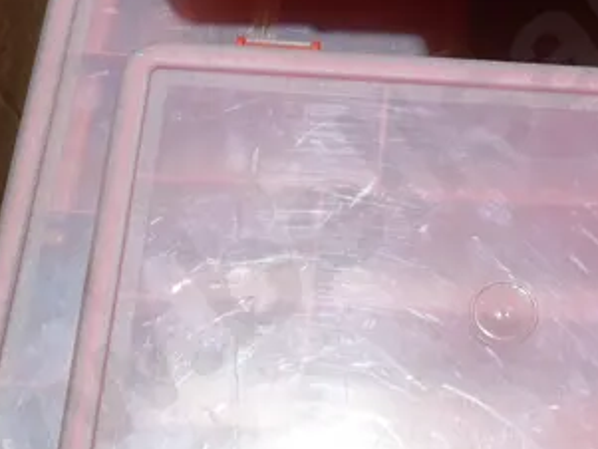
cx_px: 652
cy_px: -14
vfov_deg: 14.3
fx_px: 1763
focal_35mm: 102
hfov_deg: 18.5
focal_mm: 15
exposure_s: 1/60
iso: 200
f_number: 3.6
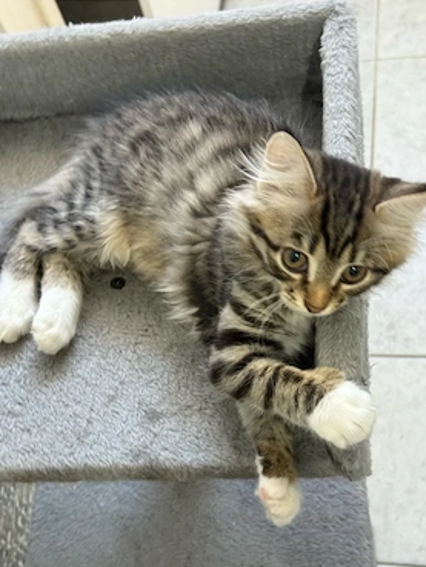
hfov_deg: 28.0
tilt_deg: -58.7
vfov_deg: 36.8
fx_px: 853
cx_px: 217
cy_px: 306
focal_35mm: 52
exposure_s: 1/50
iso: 200
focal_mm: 6.76
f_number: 1.78
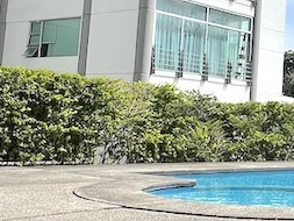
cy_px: 51
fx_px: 612
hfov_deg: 24.8
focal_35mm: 72
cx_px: 339
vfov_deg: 20.3
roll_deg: -1.9
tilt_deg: +7.2
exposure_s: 1/2538
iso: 32
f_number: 1.8
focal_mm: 1.57
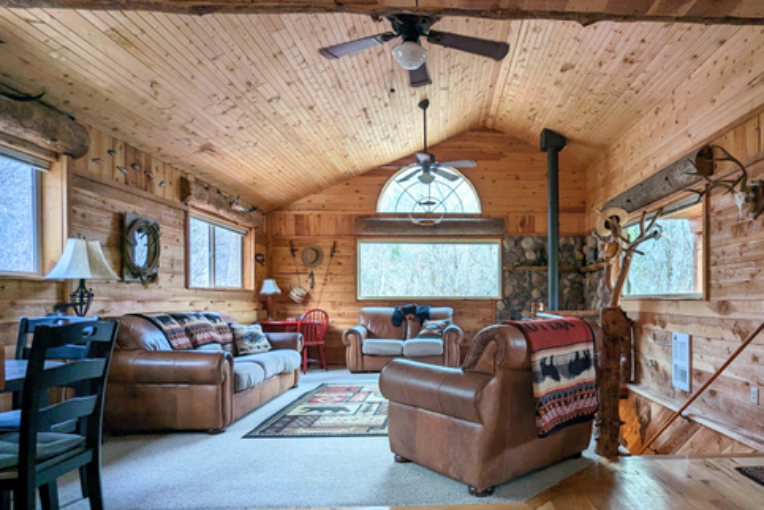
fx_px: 467
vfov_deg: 56.8
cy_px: 306
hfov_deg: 77.5
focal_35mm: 22
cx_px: 465
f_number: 2.2
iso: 73
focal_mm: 2.35
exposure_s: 1/23.8
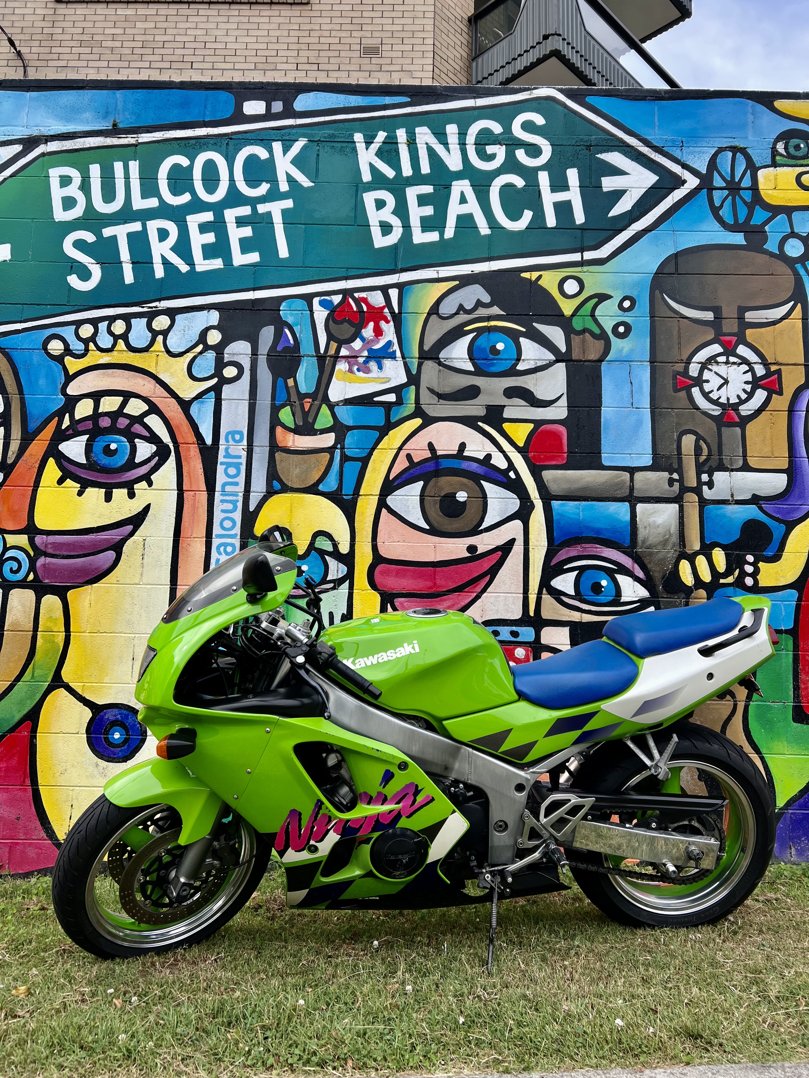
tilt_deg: +9.5
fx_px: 810
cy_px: 539
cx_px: 404
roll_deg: -0.9
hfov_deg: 53.1
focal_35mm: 26
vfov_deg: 67.3
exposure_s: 1/1553
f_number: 1.5
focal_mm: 5.7
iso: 50
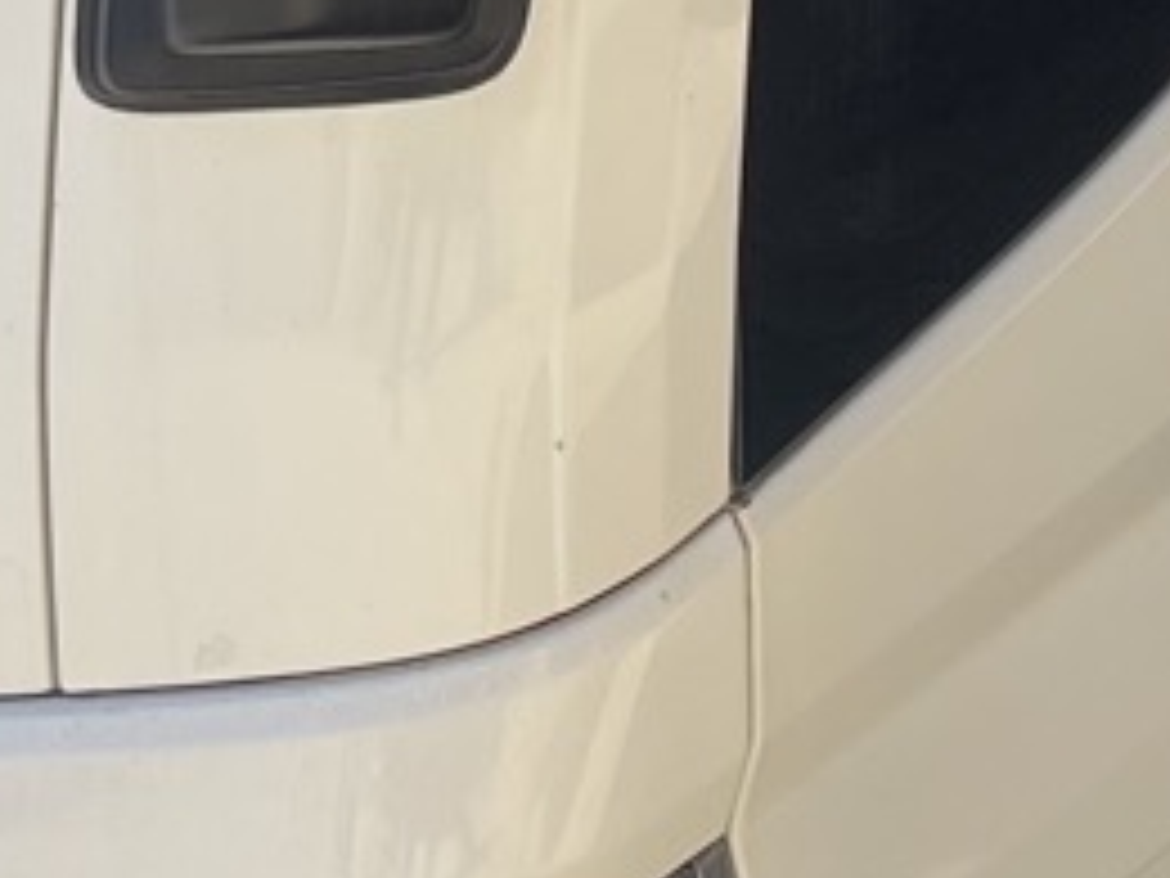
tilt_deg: -13.9
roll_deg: +1.6
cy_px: -752
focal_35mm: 173
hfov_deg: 11.4
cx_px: 356
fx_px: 5847
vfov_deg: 8.2
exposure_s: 1/1439
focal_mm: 5.1
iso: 32
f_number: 1.6
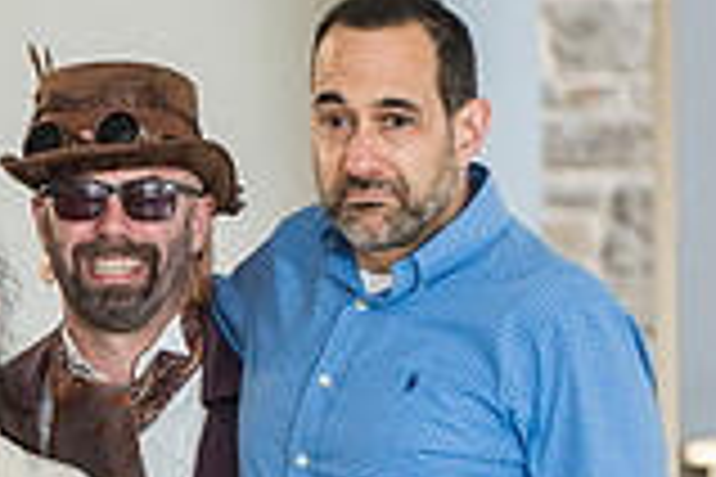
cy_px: 454
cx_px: -323
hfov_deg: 4.1
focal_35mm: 495
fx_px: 9844
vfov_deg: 2.8
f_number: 3.5
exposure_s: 1/160
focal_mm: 130
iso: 1000
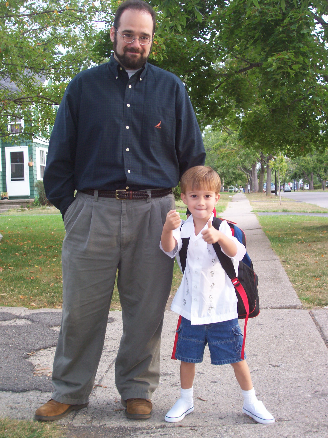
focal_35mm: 53
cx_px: 164
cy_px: 219
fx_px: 670
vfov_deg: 36.2
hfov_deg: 27.5
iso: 80
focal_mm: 8.7
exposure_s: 1/73.3
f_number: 3.2
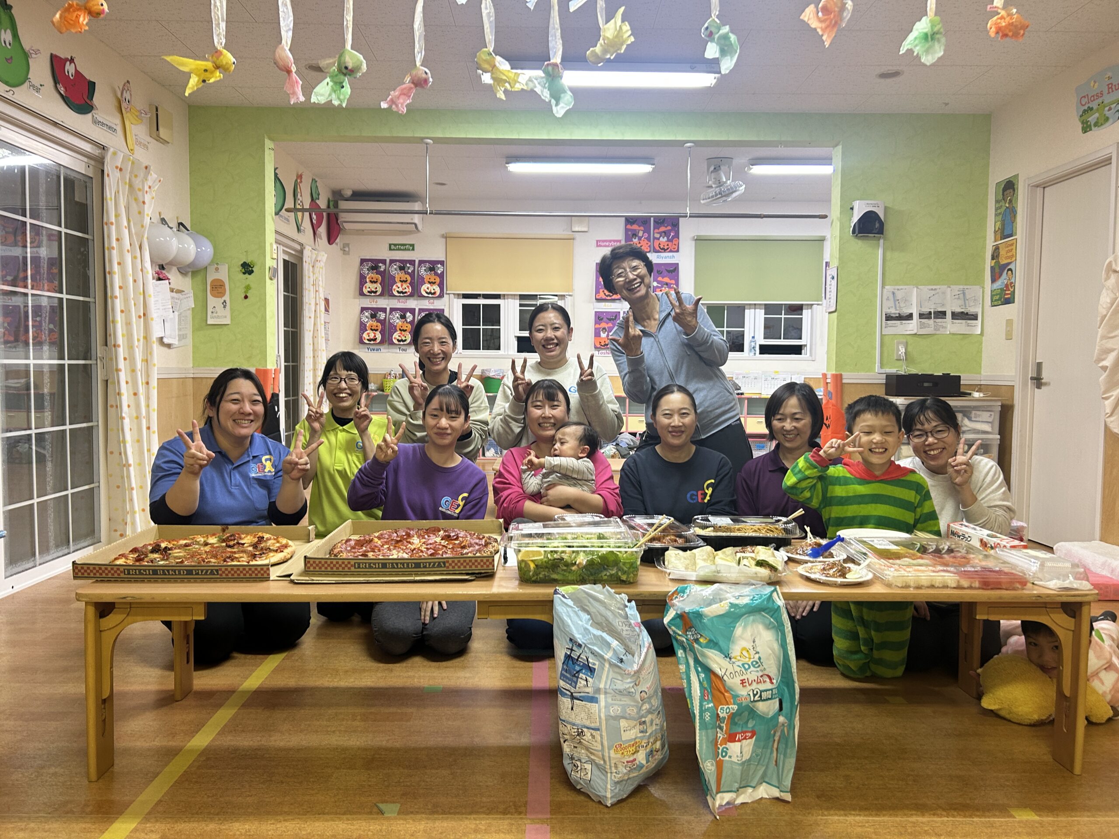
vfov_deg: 53.1
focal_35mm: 26
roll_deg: +0.0
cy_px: 420
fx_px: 840
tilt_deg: -2.8
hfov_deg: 67.3
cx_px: 560
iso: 100
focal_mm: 5.7
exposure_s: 1/60
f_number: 1.5
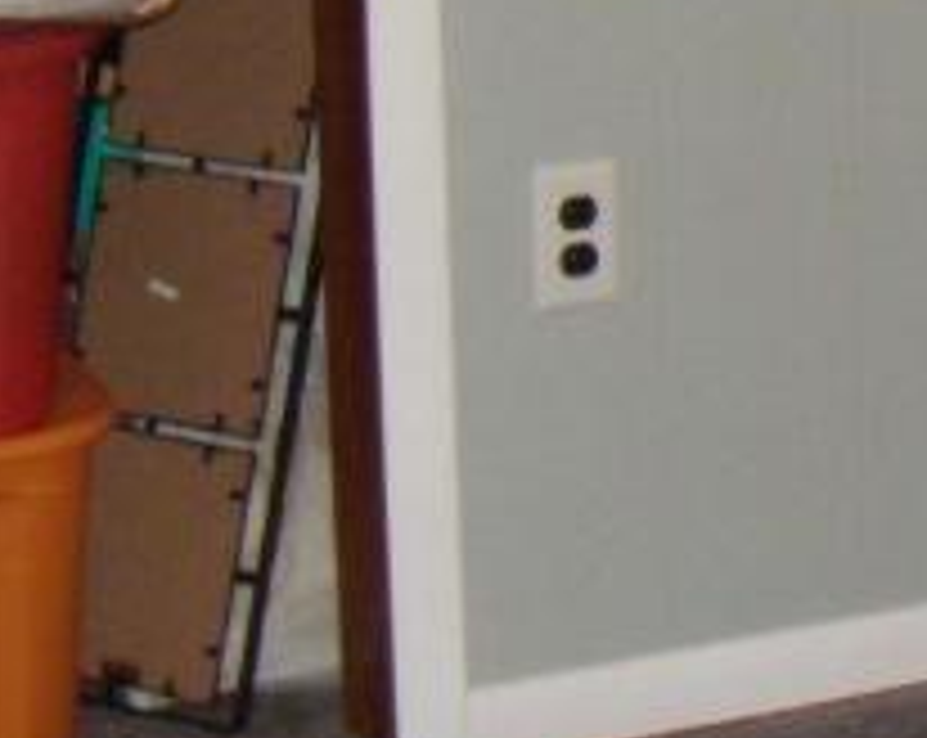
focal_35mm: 175
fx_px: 4792
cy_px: -274
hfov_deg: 10.4
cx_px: 1620
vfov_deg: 8.7
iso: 250
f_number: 3.6
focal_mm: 6.4
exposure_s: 1/30
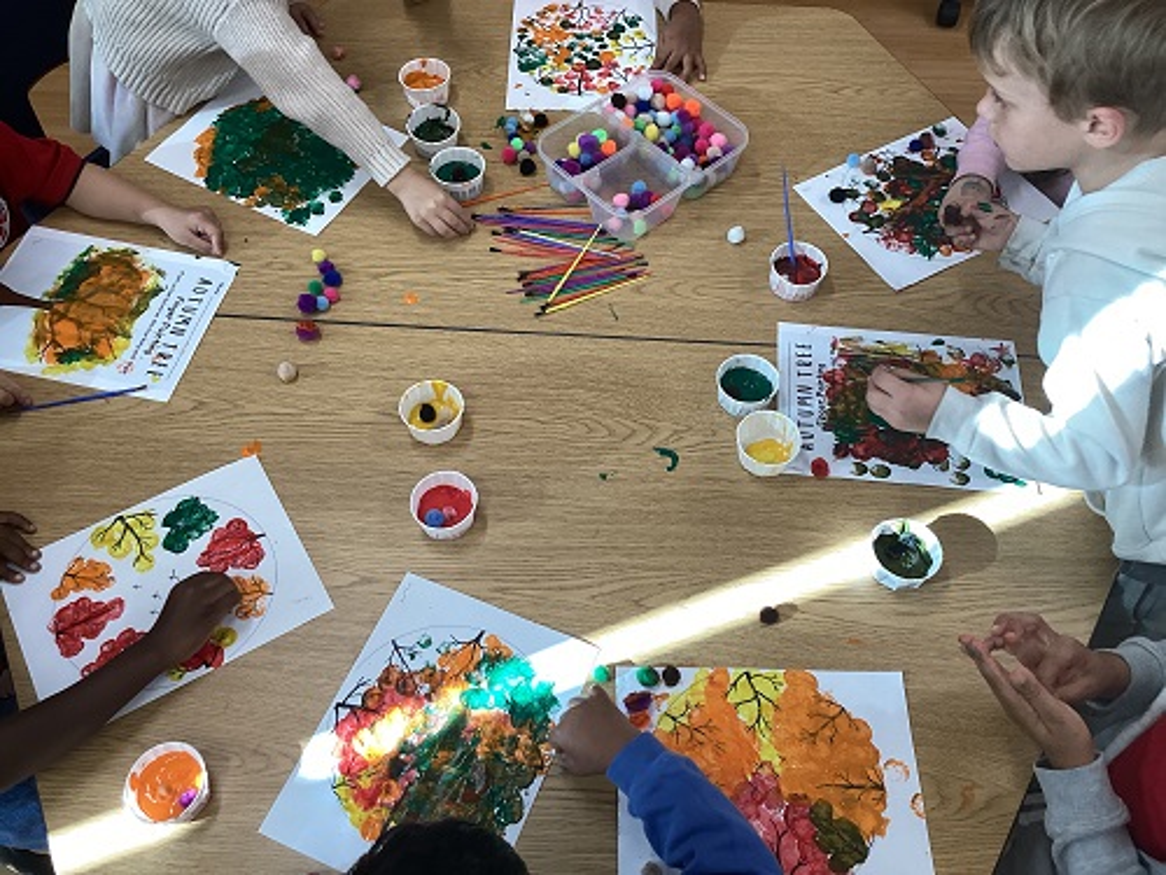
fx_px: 1044
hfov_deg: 58.4
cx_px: 583
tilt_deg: -57.4
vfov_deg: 45.4
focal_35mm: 31
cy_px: 438
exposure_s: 1/100
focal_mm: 3.3
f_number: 2.4
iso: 80
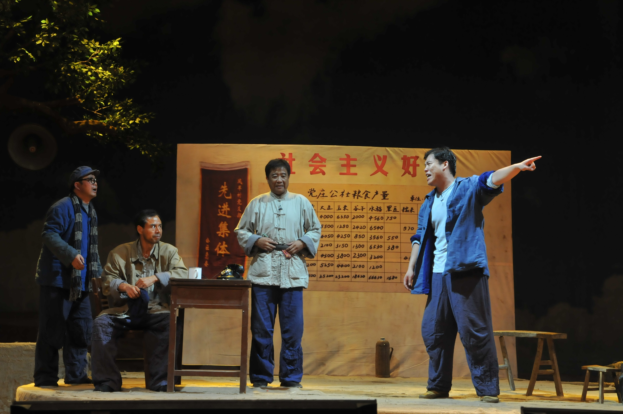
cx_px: 312
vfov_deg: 16.5
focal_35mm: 82
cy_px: 207
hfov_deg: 24.6
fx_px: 1426
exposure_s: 1/90
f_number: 6.7
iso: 800
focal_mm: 55
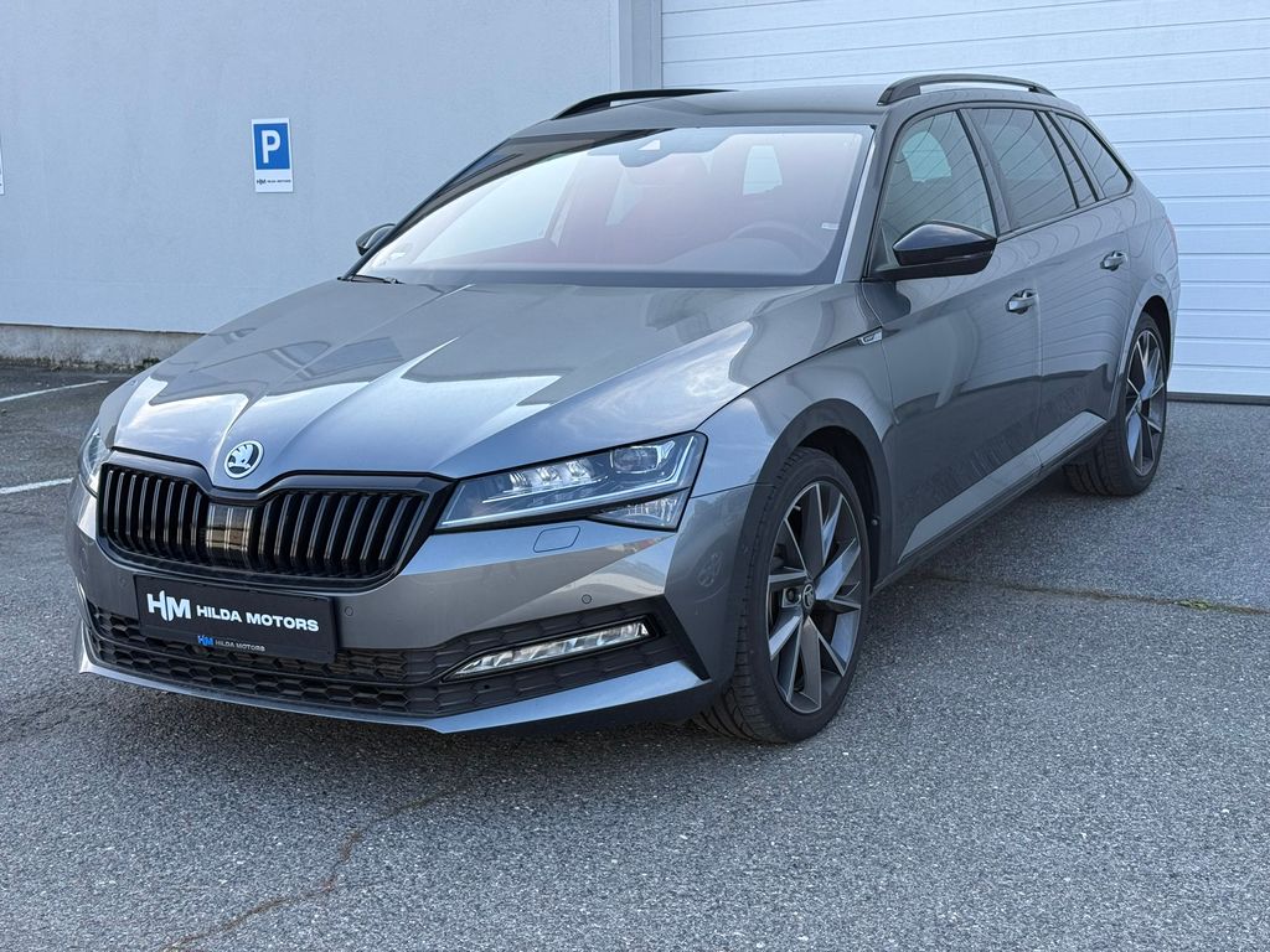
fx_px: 1761
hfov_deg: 39.7
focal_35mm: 48
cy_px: 476
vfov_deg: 30.3
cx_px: 635
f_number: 1.78
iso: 64
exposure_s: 1/646
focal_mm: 6.76
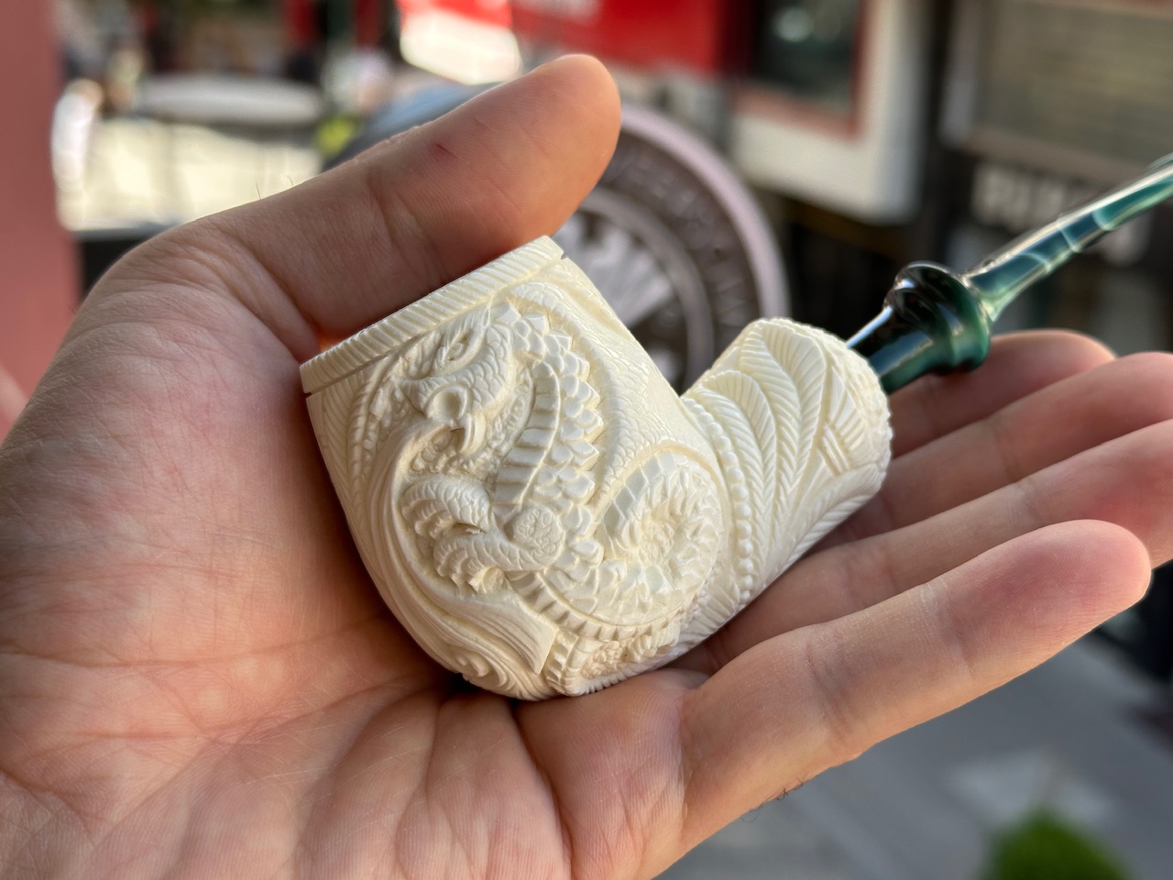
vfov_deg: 30.3
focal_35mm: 48
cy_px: 440
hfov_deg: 39.7
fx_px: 1627
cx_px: 586
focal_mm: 6.86
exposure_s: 1/587
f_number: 1.78
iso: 64
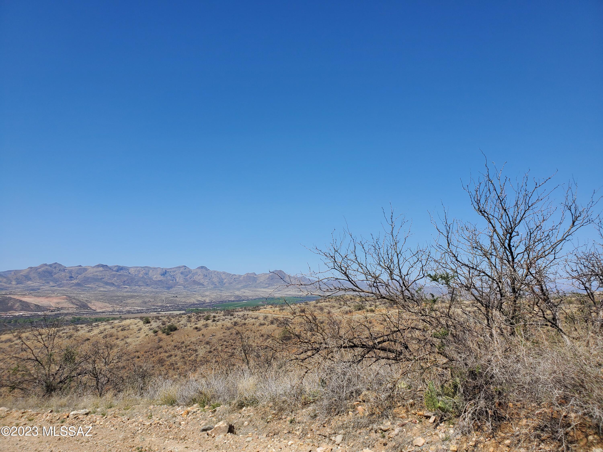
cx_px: 302
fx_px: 453
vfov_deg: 53.1
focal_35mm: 26
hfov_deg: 67.3
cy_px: 226
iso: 50
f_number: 2.4
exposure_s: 1/1972
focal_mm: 4.3
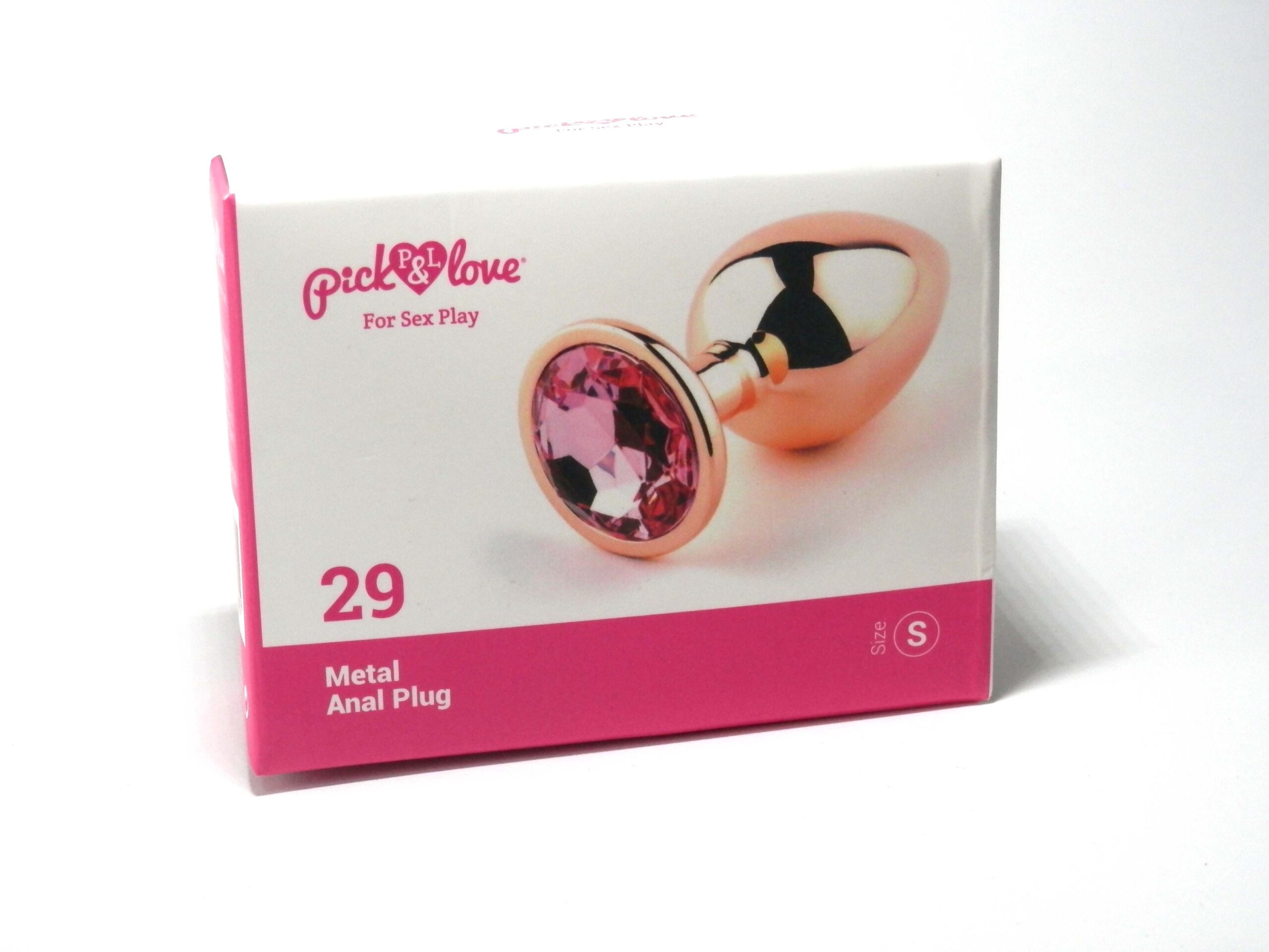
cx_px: 634
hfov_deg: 26.7
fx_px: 2676
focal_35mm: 73
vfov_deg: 20.2
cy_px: 476
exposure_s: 1/80
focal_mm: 13.1
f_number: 4.5
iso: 200
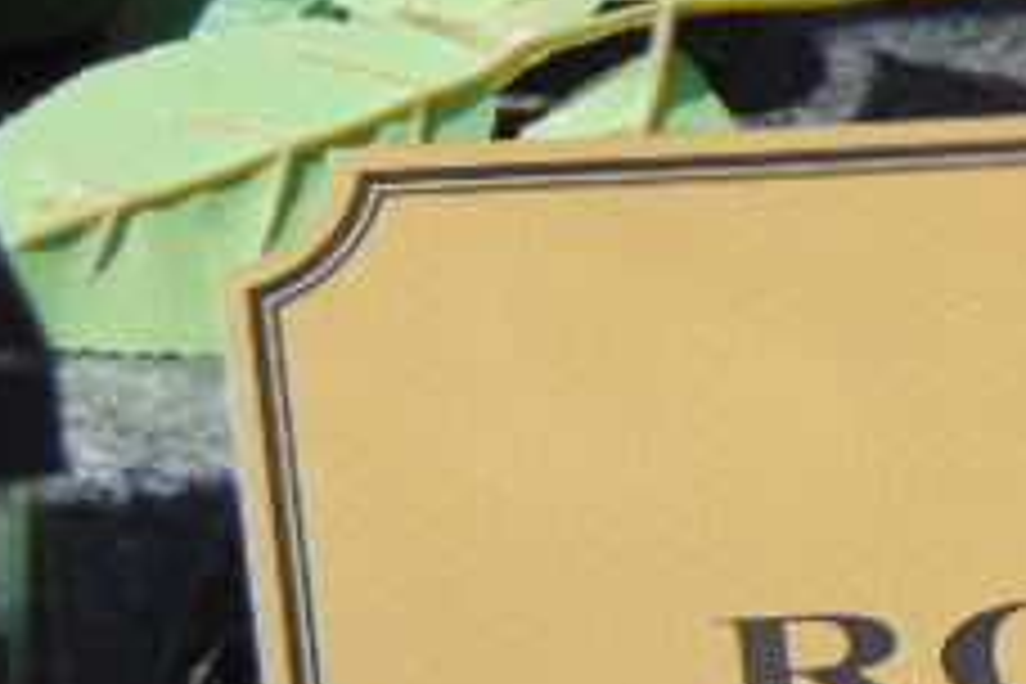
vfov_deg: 1.9
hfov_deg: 2.8
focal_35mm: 729
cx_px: 1197
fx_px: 20775
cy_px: 612
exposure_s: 1/800
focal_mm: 44.9
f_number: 4.1
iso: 80
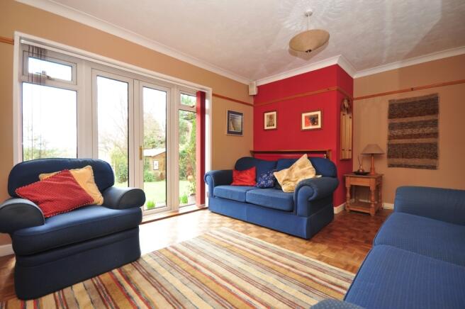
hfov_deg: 95.0
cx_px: 232
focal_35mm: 16
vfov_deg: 71.9
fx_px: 213
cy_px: 154
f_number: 5
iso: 200
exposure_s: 1/13
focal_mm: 11
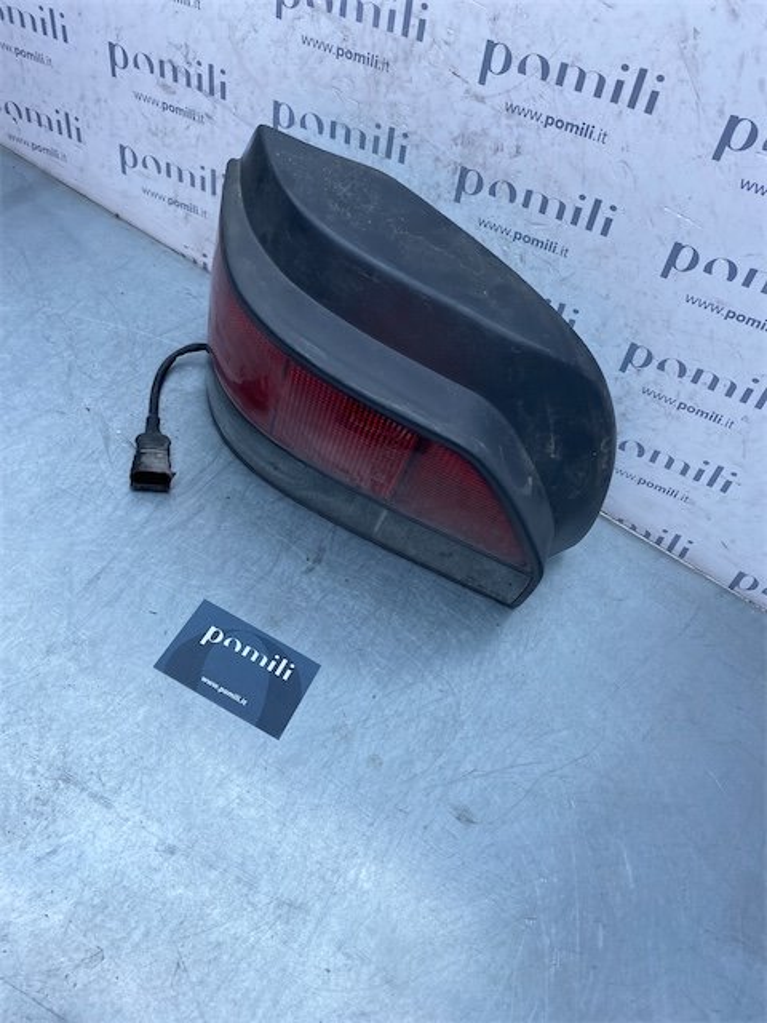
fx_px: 768
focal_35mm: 26
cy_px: 512
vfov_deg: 67.3
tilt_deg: -50.3
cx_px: 384
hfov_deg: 53.1
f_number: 1.8
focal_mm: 4.25
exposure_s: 1/949
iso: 32
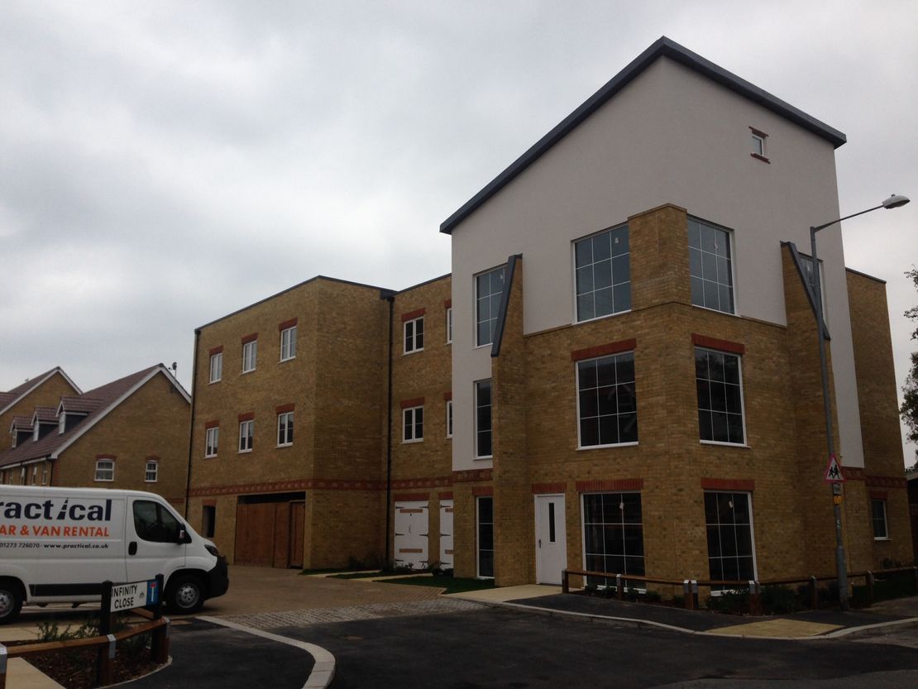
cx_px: 459
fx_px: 875
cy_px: 344
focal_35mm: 33
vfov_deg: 43.0
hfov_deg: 55.3
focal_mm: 4.12
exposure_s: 1/340
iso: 50
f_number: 2.4
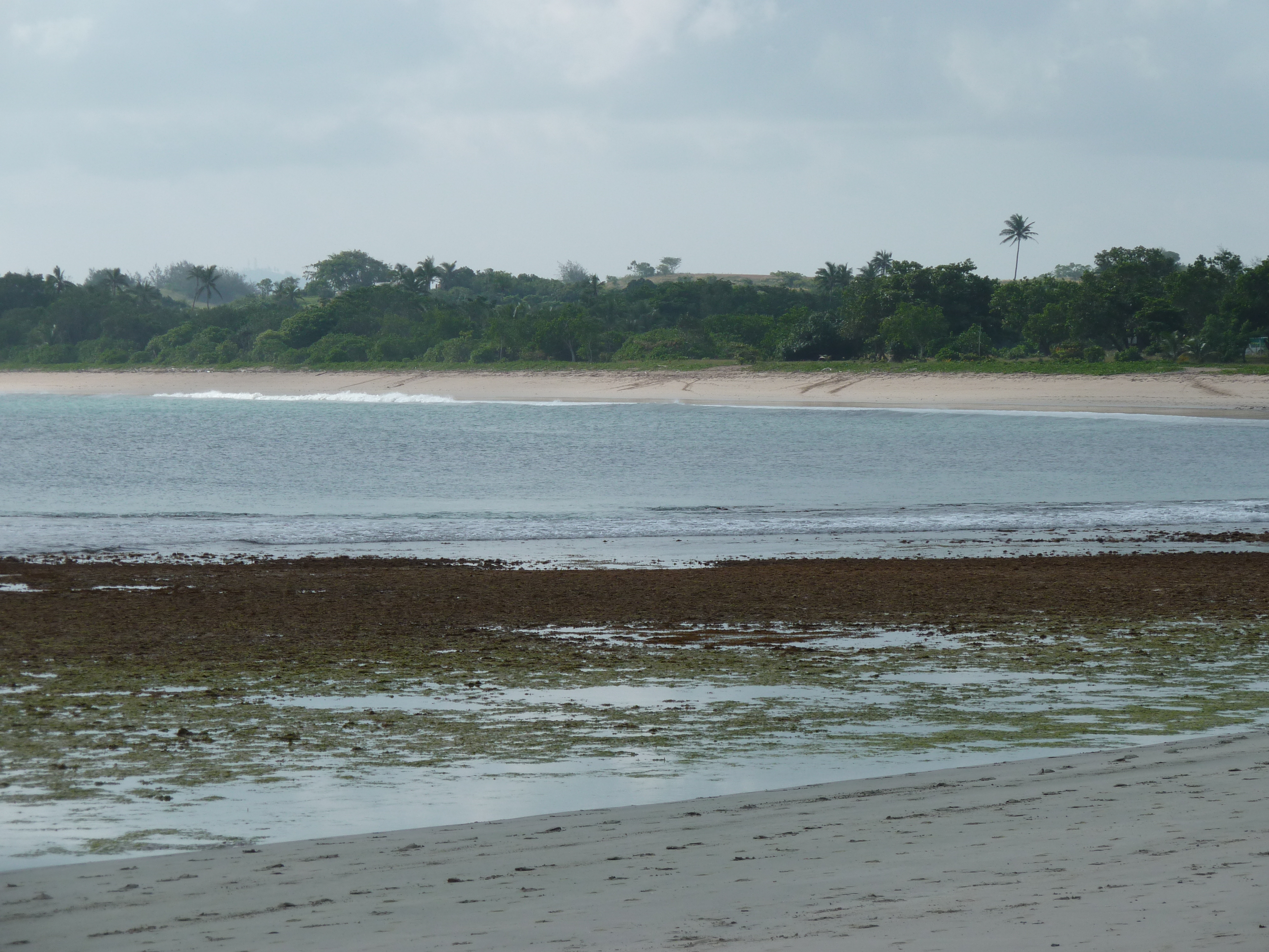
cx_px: 634
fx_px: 5389
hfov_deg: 13.4
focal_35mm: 147
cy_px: 476
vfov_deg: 10.1
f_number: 5.6
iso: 80
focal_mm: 24.1
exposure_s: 1/500
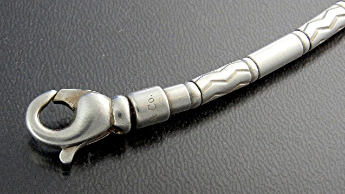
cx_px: 115
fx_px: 833
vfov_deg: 13.3
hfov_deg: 23.3
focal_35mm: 91
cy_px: 109
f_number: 3.9
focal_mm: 9.3
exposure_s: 1/21.5
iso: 400
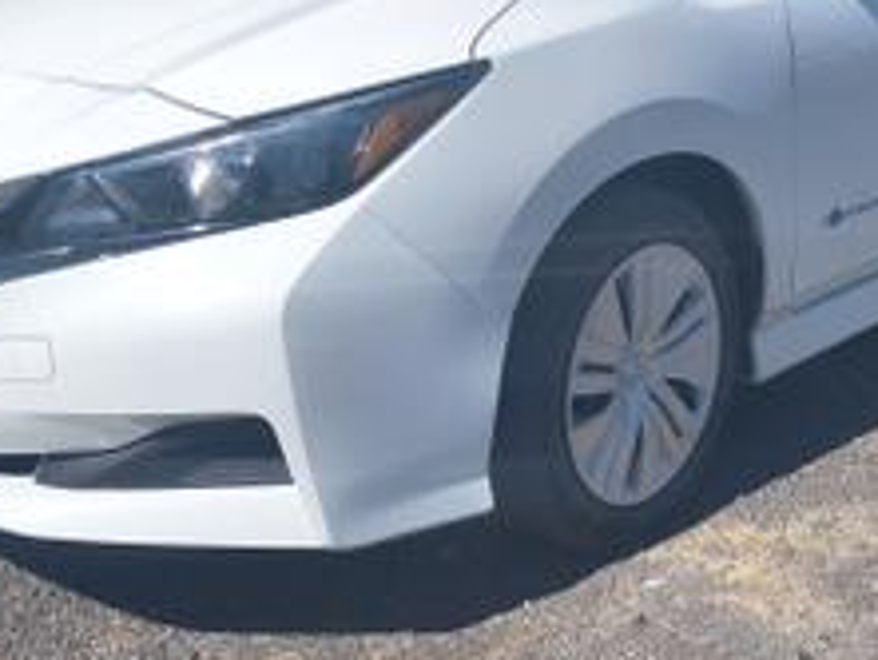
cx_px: 560
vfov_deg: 25.5
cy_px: 203
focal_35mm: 57
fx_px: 1447
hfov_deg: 33.6
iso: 100
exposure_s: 1/1653
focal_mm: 4.68
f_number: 1.7
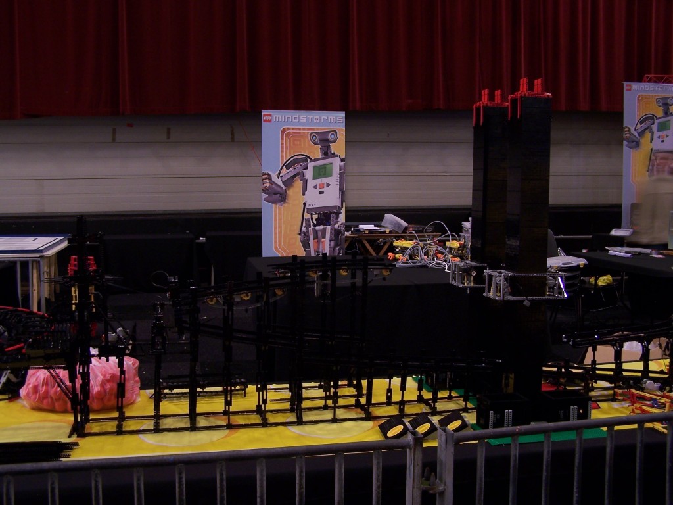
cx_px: 336
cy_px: 252
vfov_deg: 37.7
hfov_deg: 49.0
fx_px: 739
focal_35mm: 38
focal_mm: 6.3
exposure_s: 1/2
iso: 80
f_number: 2.8
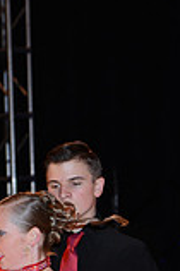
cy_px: 444
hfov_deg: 4.4
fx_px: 2345
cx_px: 61
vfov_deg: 6.5
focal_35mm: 312
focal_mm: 85
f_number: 4.5
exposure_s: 1/200
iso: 2000
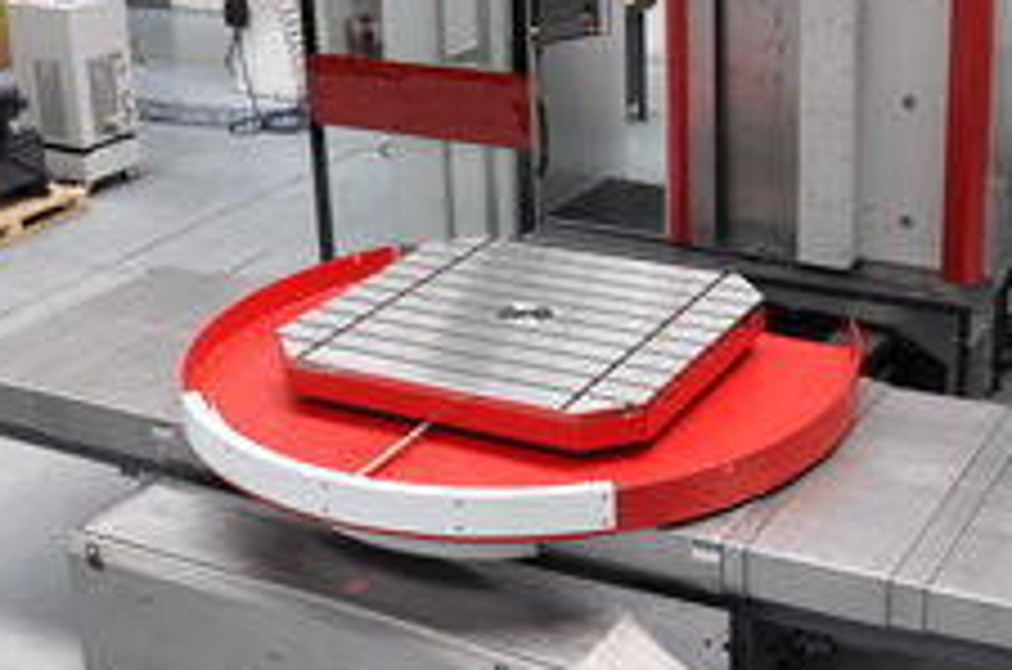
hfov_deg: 32.7
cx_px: 774
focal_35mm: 60
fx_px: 1683
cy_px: 189
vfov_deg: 22.4
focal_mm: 18
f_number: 5
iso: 400
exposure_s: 1/100
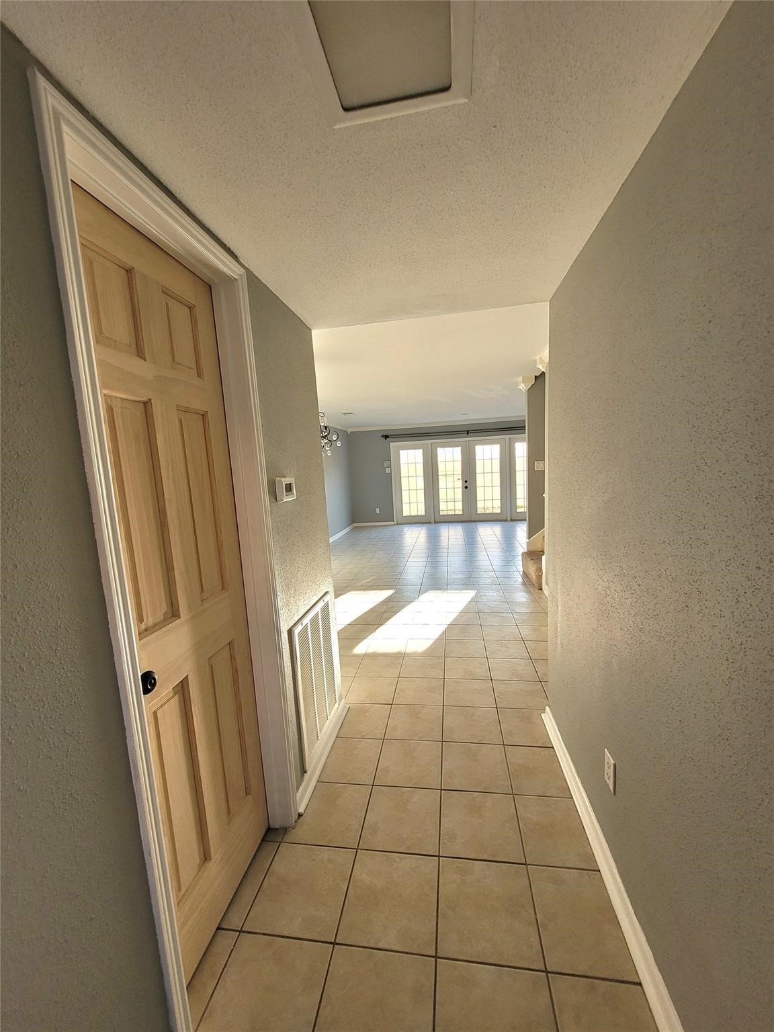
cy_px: 516
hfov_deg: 89.9
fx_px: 388
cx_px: 387
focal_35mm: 13
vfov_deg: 106.2
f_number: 2.2
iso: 80
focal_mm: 1.74
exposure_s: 1/50
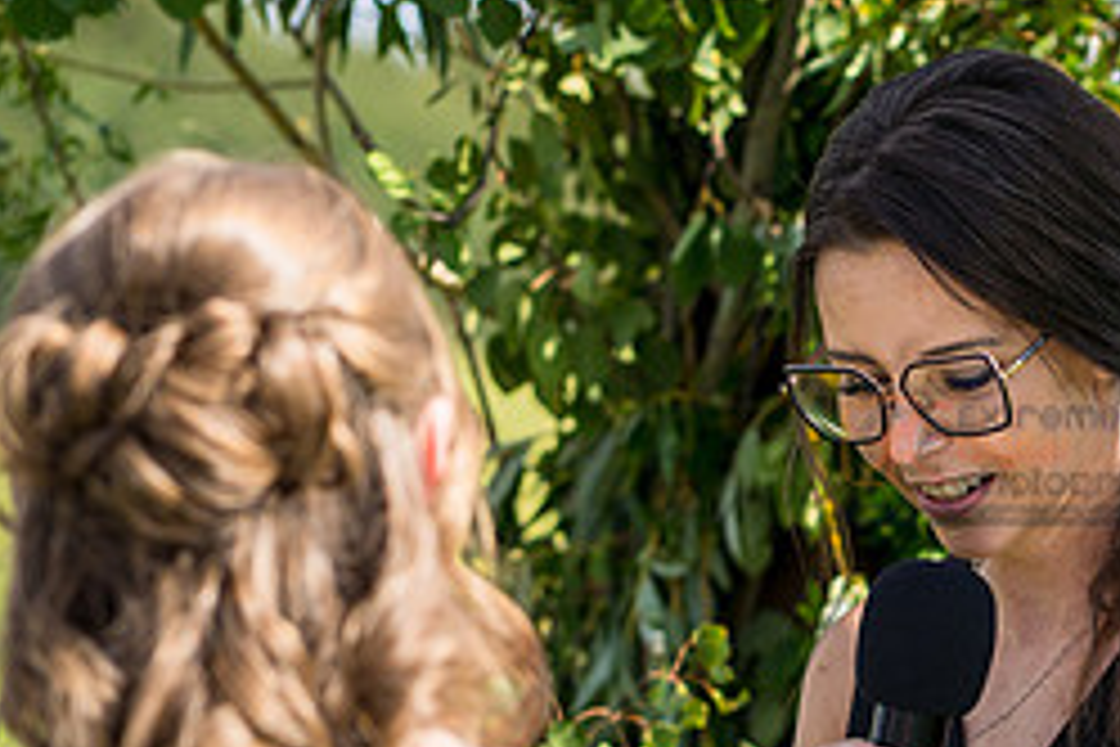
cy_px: 457
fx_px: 6160
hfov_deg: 10.3
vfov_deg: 6.9
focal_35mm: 198
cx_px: 1035
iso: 250
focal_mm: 85
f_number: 3.5
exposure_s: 1/1600
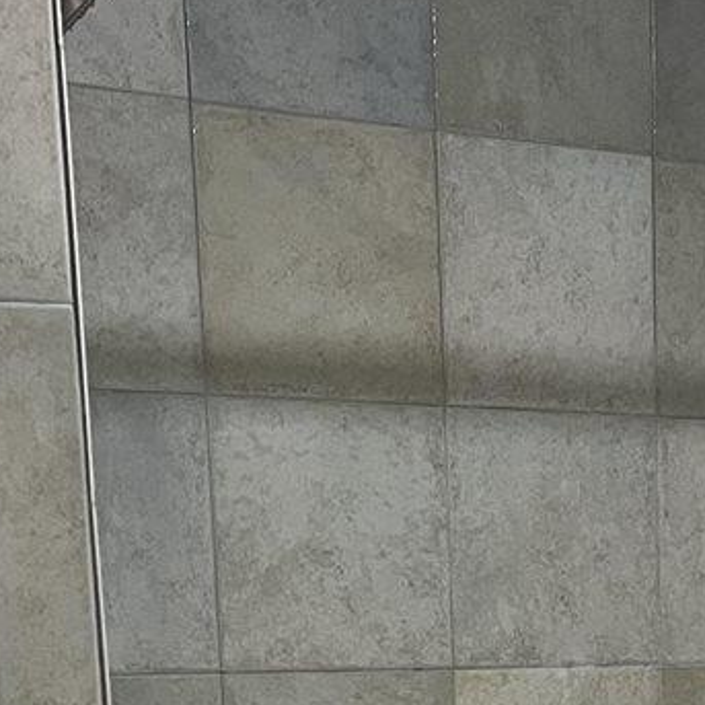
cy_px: 1188
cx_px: 723
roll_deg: +1.0
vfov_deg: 15.1
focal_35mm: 103
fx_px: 2373
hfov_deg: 16.5
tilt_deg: -13.9
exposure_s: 1/60
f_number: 1.6
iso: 160
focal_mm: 5.1
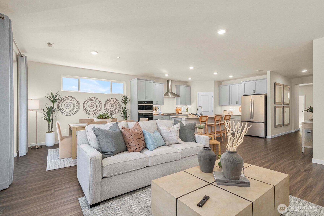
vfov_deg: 73.7
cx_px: 162
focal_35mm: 16
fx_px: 144
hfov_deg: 96.7
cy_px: 108
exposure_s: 1/30
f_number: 8
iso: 800
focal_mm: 16
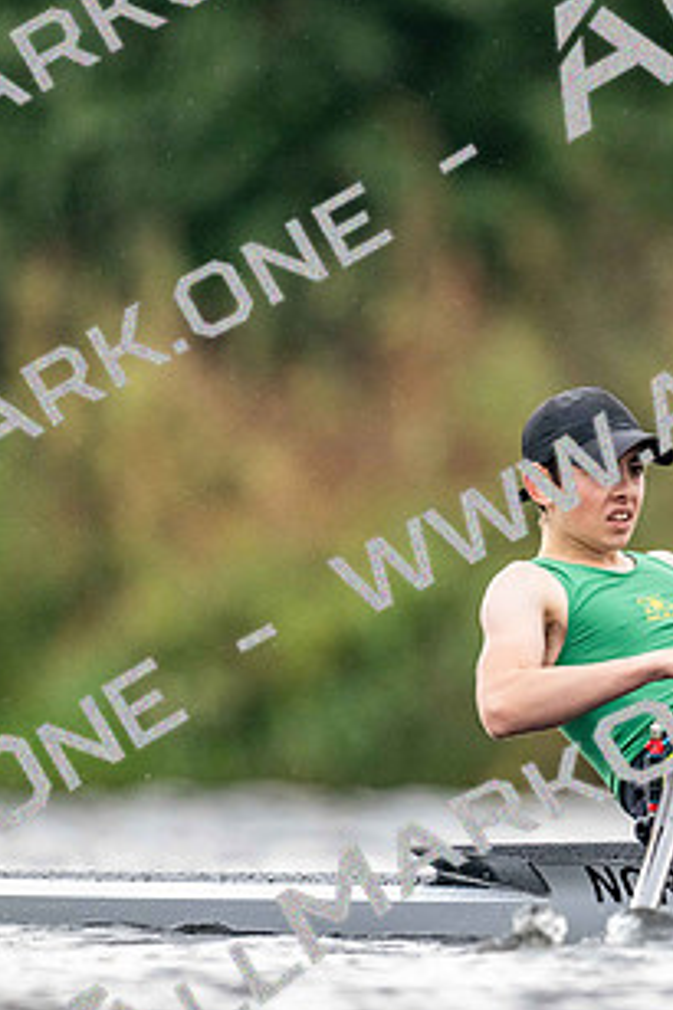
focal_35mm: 1132
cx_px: 735
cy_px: 621
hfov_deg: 1.2
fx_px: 31776
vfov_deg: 1.8
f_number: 4
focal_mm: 600
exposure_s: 1/2500
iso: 3200
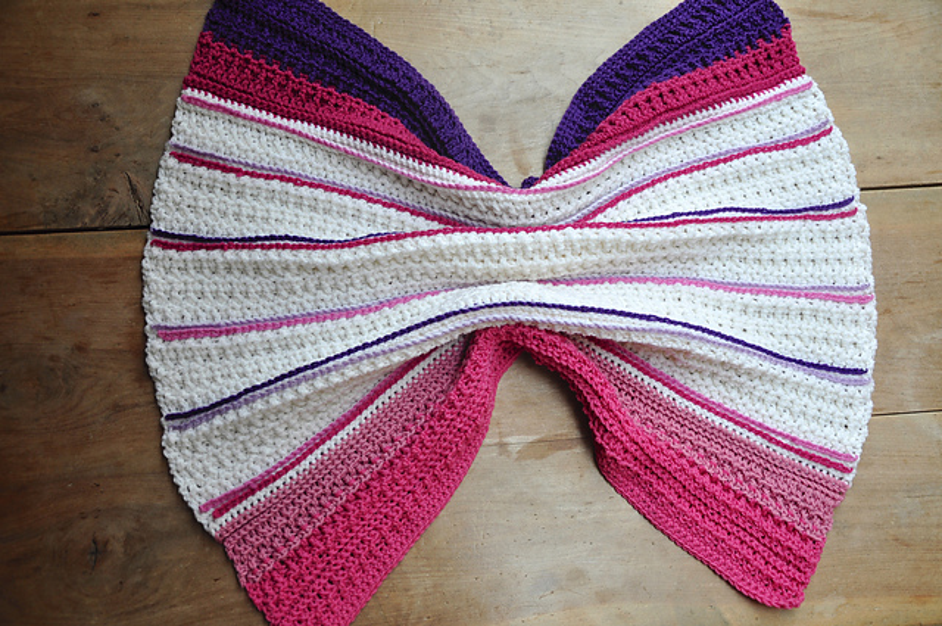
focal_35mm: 38
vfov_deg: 35.4
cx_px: 471
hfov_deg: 51.3
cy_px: 313
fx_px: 980
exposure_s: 1/60
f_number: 4
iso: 220
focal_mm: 25
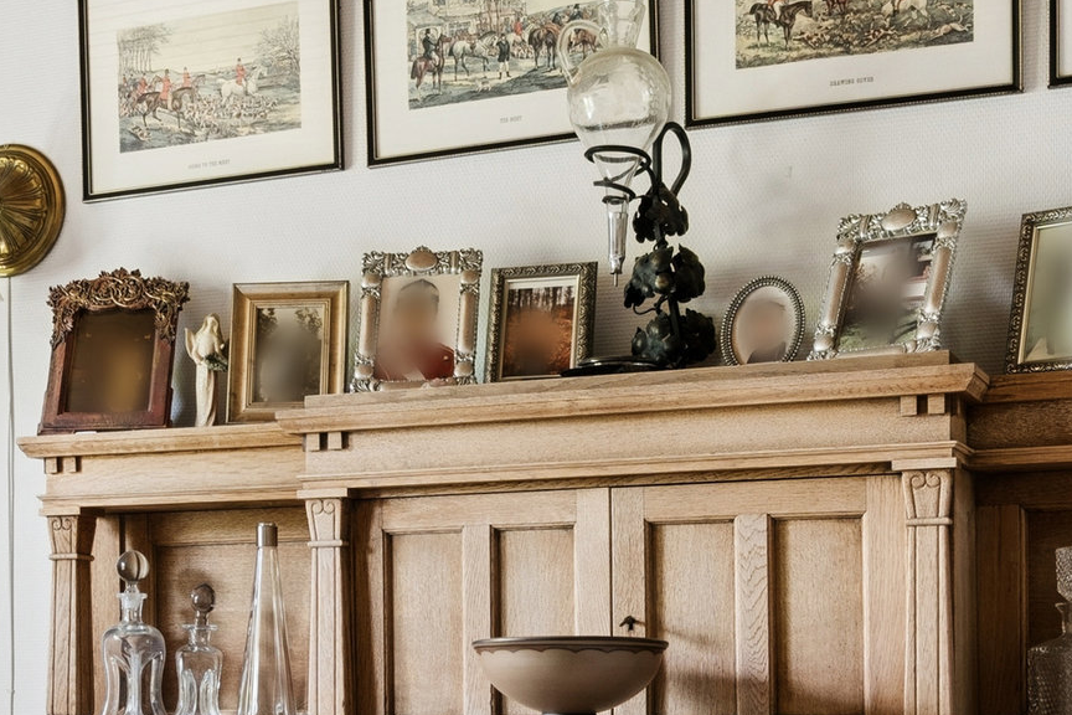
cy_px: 650
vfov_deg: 19.7
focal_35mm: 68
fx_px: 2017
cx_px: 306
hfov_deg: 29.4
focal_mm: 13
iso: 200
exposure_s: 1/20
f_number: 8
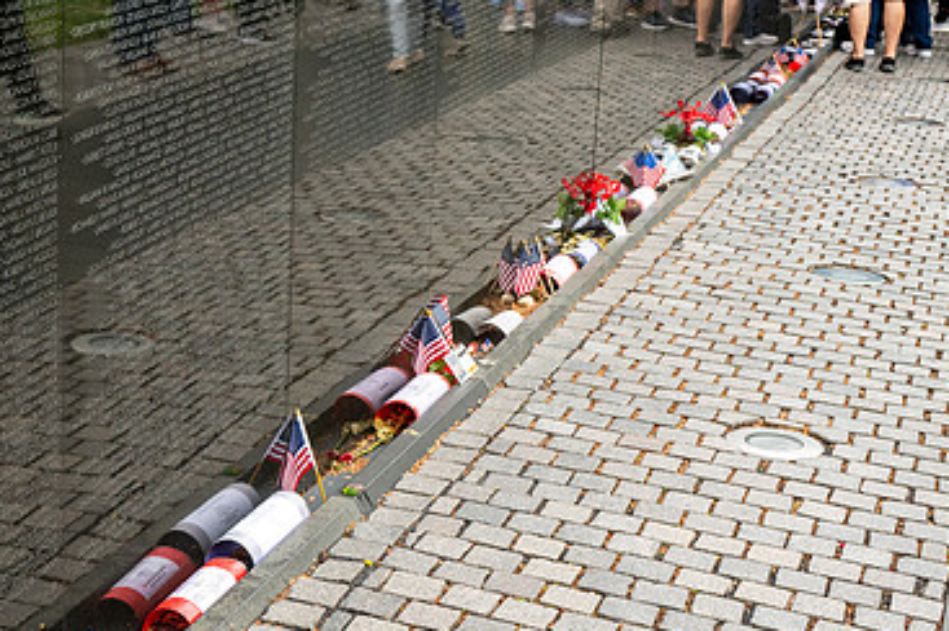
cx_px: 323
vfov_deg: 19.9
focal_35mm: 68
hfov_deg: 29.5
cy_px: 212
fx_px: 1791
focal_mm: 43
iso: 2000
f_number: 8
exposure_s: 1/640
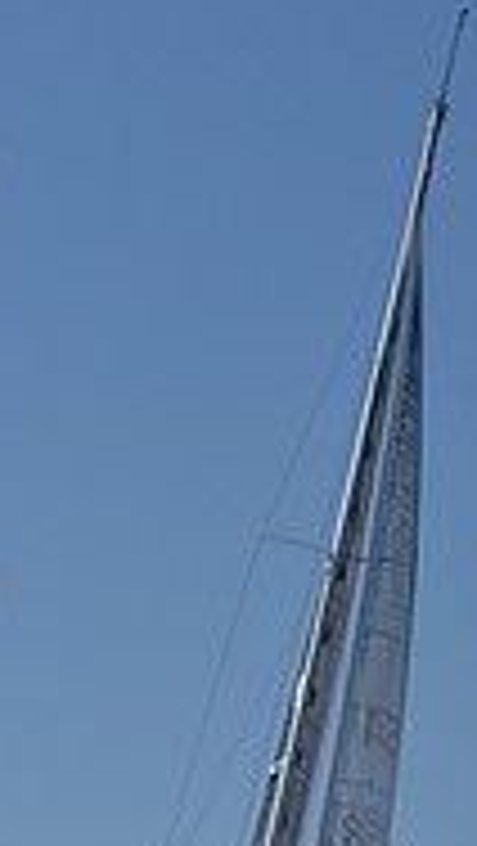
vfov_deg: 9.5
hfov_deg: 5.4
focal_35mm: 226
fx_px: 5073
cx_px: 245
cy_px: 814
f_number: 5.6
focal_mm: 70
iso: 200
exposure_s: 1/800
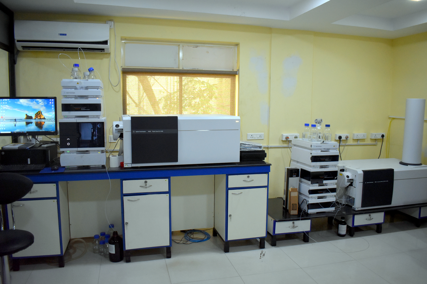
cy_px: 142
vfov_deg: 47.9
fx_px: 320
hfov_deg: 67.4
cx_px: 214
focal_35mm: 27
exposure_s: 1/125
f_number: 3.5
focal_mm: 18
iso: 1400
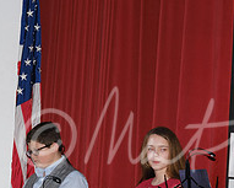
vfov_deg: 4.3
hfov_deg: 5.4
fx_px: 2488
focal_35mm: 359
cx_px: 309
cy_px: 149
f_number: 5.6
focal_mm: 83.8
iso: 1600
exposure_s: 1/125
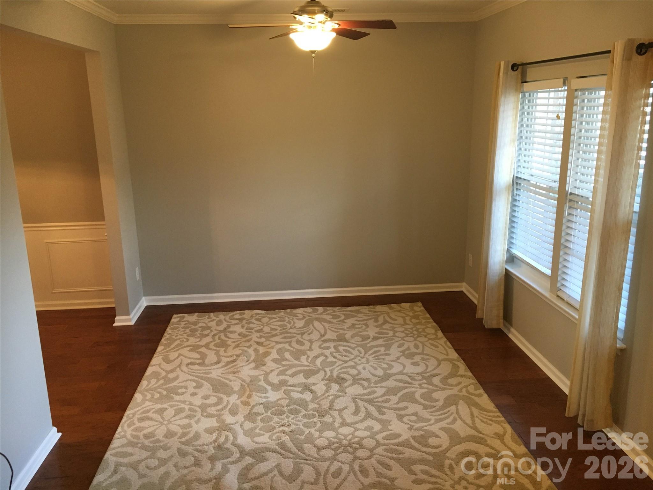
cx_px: 326
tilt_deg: -15.2
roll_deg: +1.0
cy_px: 245
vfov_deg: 48.2
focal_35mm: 29
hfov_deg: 61.7
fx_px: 547
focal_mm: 4.15
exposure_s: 1/30
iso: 125
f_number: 2.2
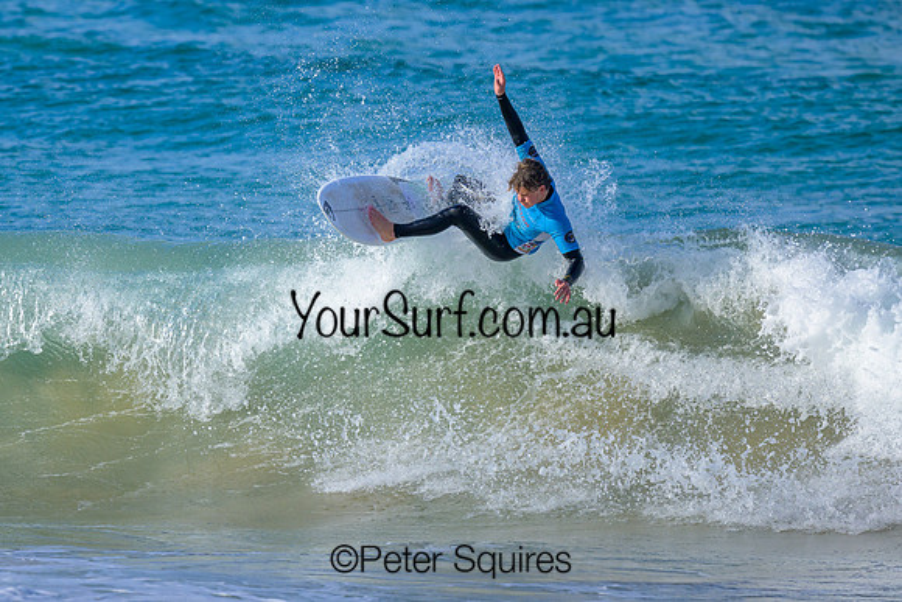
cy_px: 189
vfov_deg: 1.3
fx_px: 27526
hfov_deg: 1.9
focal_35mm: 1098
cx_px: 374
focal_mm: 800
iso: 400
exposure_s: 1/2000
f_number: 6.3
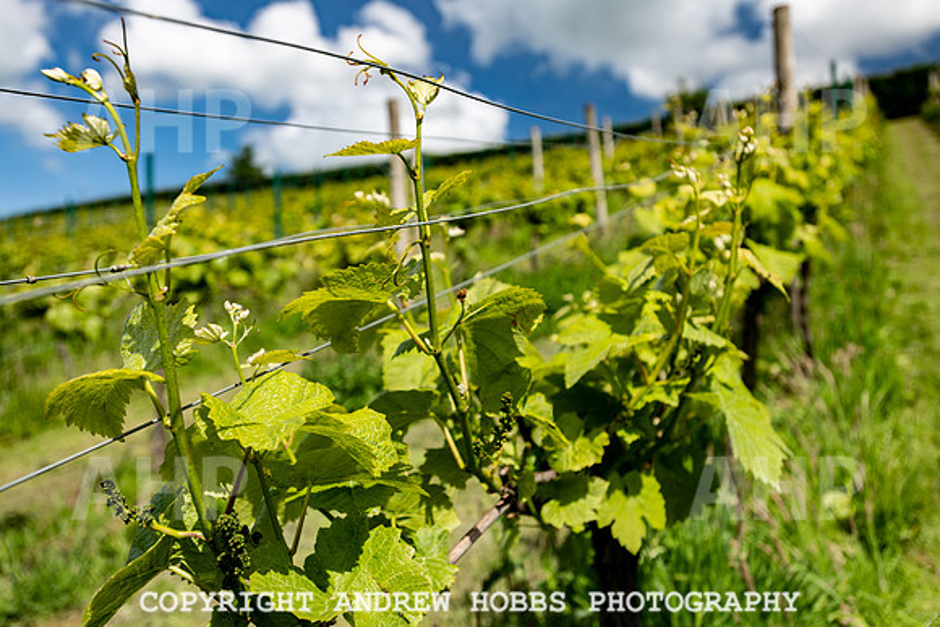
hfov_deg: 58.7
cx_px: 470
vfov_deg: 41.1
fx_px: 836
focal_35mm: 32
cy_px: 314
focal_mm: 32
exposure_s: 1/250
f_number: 5.6
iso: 64
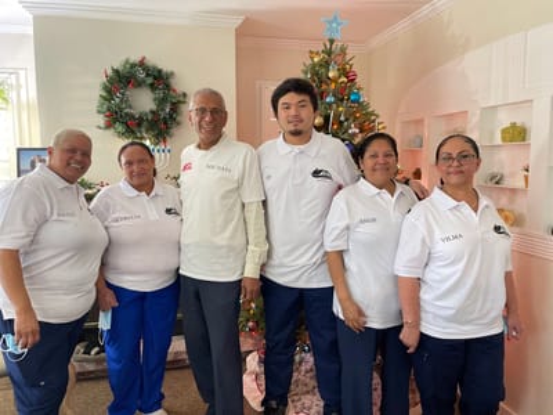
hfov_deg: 67.3
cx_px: 276
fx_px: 415
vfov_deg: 53.1
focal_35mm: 26
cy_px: 208
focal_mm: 4.2
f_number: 1.6
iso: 250
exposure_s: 1/60
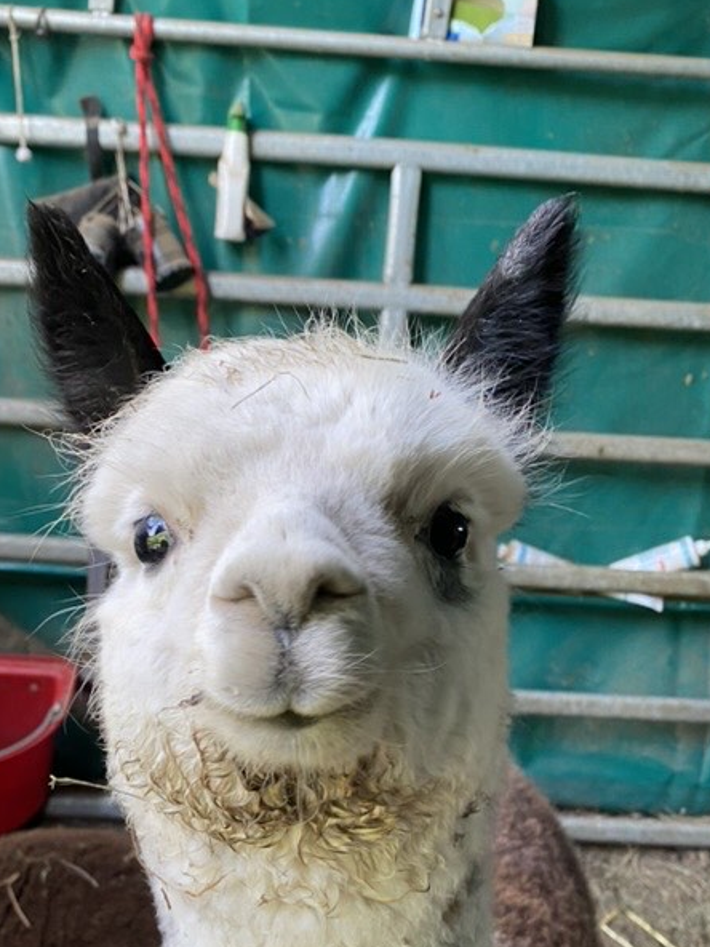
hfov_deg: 32.2
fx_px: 1231
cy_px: 648
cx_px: 318
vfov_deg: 41.4
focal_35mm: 45
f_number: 1.8
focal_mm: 4.25
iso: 125
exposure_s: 1/60
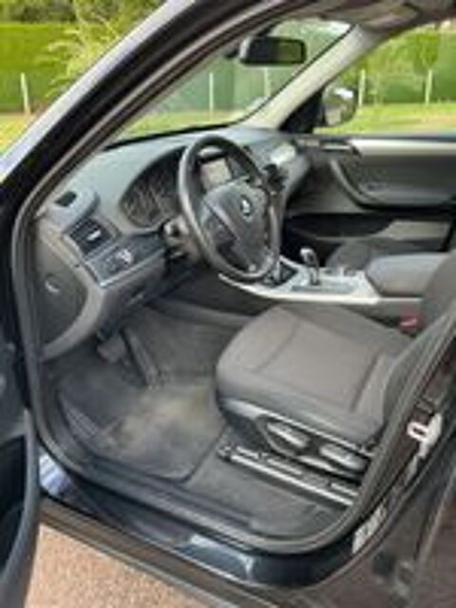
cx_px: 228
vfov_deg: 61.7
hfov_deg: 48.2
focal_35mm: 29
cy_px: 304
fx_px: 509
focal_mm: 3
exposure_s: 1/120
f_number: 1.8
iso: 50
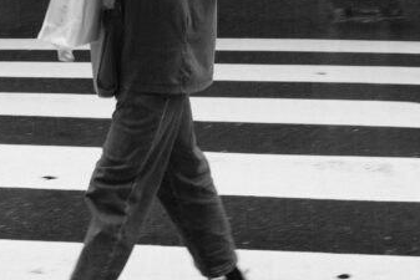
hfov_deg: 24.6
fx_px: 957
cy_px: -120
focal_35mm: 82
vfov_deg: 15.6
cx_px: 131
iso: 400
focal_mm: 18
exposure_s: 1/58
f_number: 8
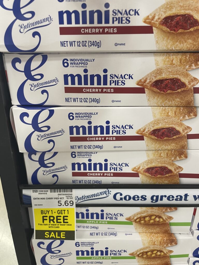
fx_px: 199
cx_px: 100
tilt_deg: -20.1
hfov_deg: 53.1
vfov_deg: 67.3
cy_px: 132
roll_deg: +1.6
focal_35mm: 26
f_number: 1.6
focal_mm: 4.2
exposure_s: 1/43
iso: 100
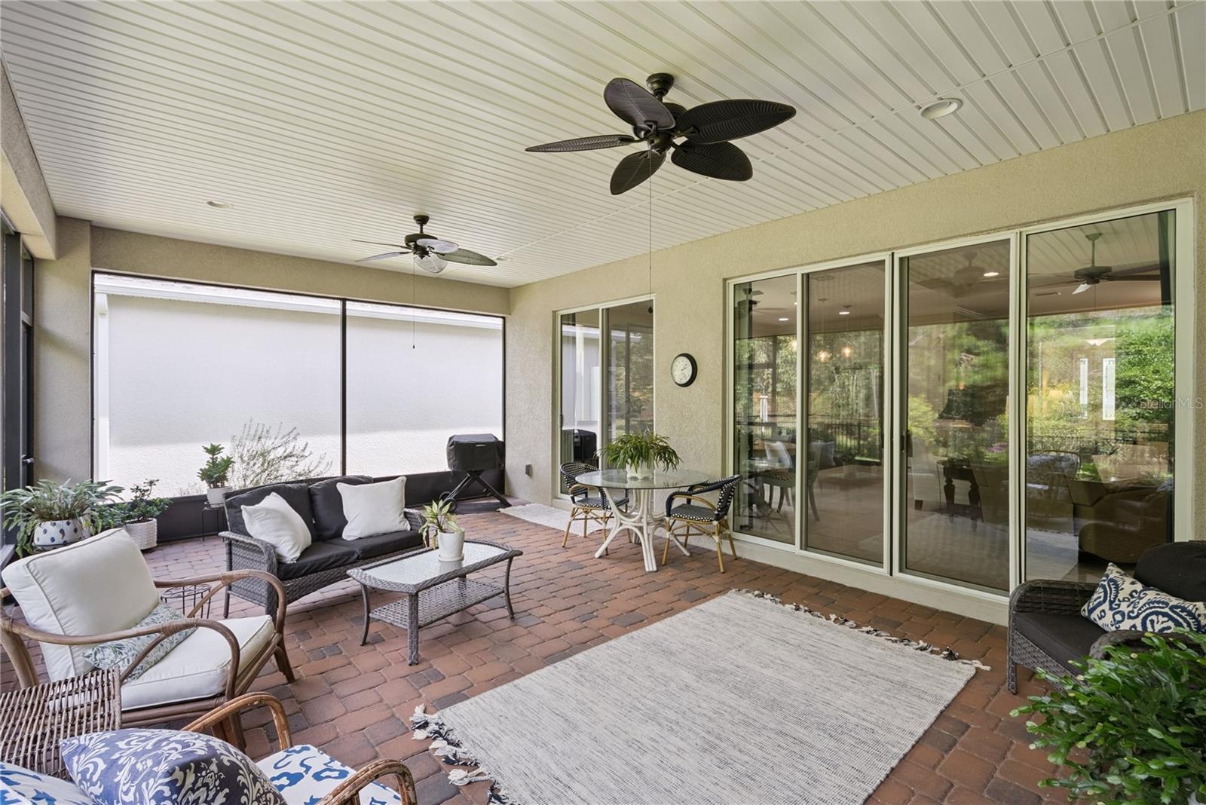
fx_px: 536
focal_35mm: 16
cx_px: 603
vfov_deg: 73.8
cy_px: 402
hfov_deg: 96.7
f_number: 9
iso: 500
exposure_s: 1/50
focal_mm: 16
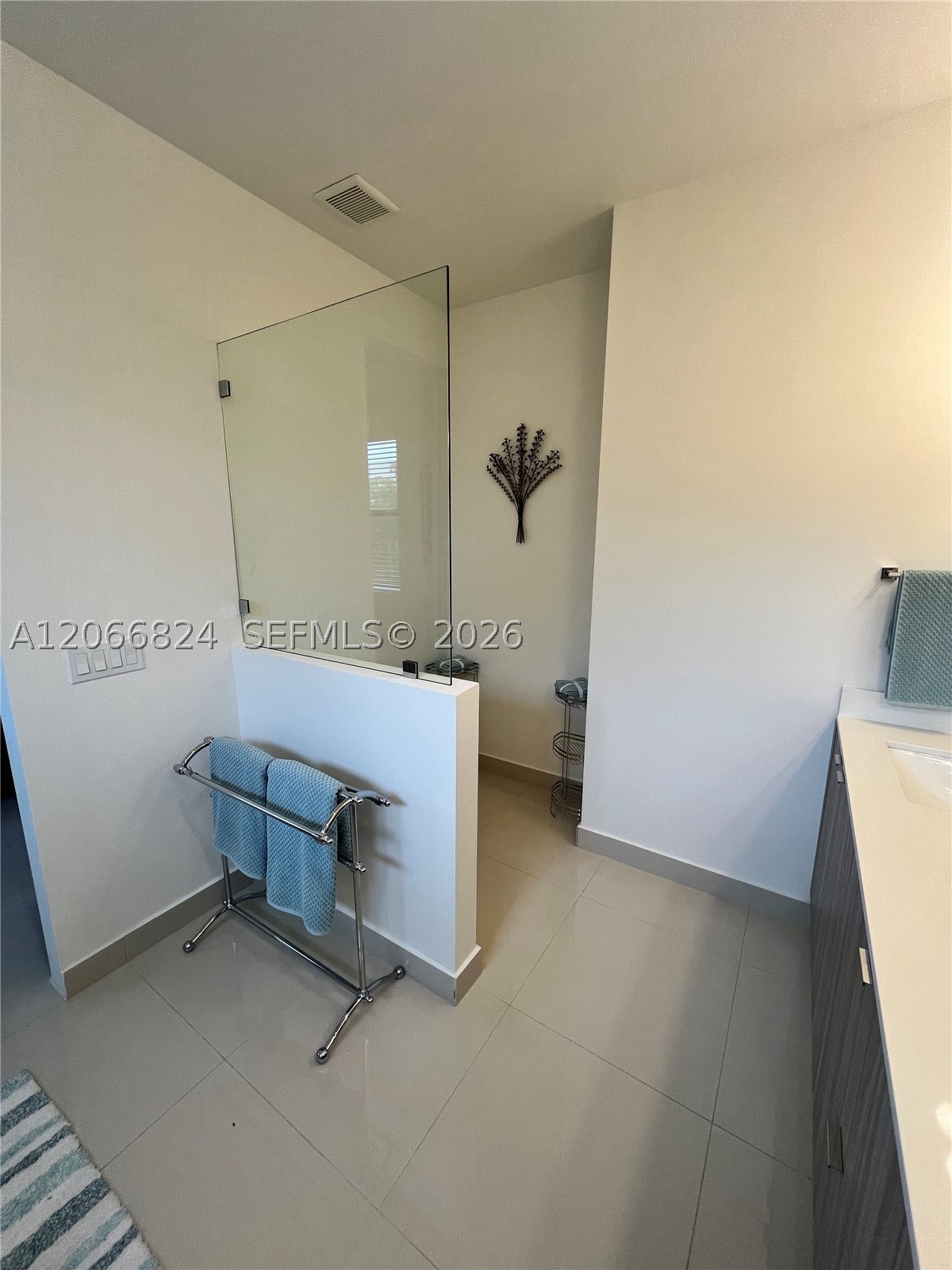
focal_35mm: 13
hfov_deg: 89.9
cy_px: 635
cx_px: 476
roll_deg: +0.3
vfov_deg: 106.2
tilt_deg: -11.5
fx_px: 477
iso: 80
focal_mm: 1.57
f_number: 1.8
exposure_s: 1/120
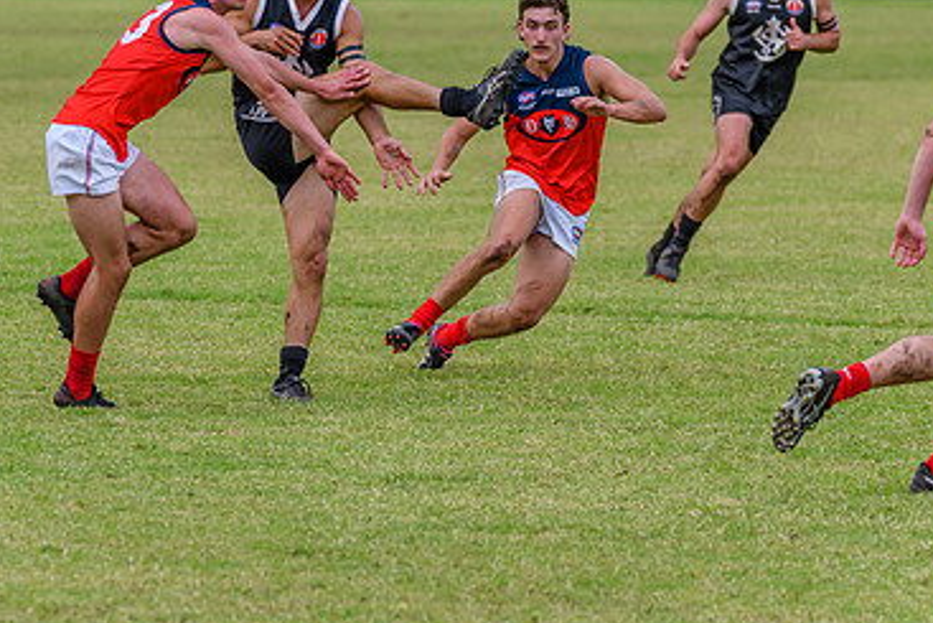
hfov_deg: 5.0
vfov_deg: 3.3
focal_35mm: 416
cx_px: 391
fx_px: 10785
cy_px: 198
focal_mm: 250
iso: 1000
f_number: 5.6
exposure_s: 1/2000
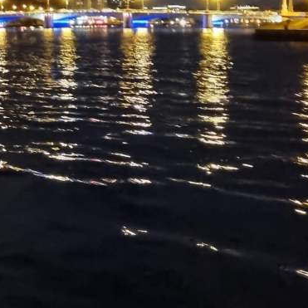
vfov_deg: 17.2
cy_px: 9
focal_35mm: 99
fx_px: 997
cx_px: -135
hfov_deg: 16.2
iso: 1250
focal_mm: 5.4
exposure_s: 1/13
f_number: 1.8
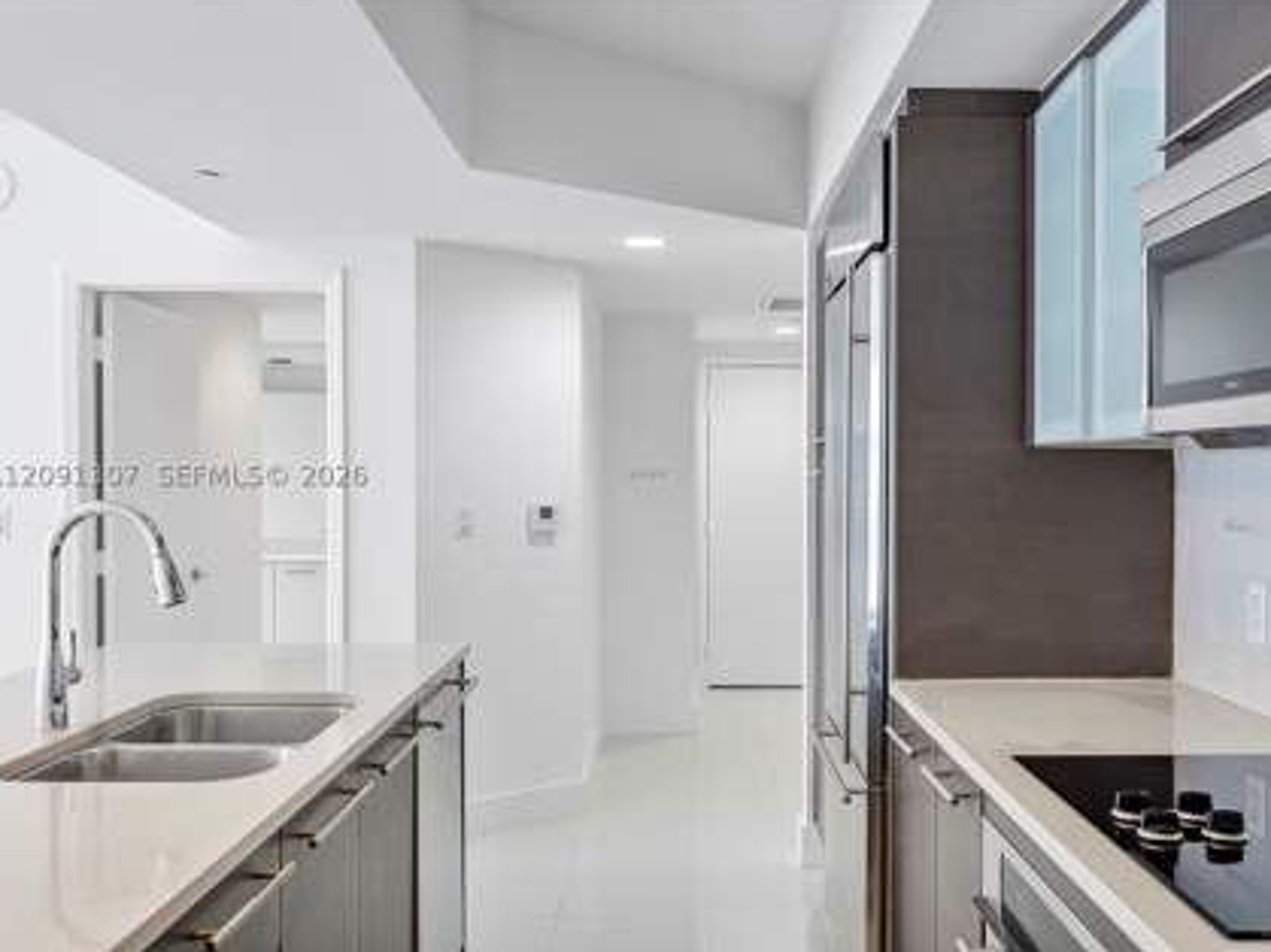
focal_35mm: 33
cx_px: 704
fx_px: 1211
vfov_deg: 42.9
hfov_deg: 55.2
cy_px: 471
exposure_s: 1/20
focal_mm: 30
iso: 640
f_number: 8
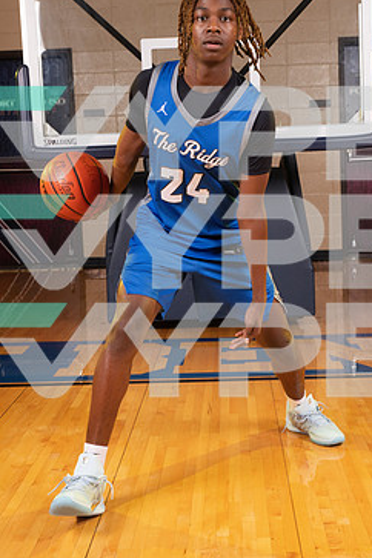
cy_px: 243
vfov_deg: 35.0
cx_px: 204
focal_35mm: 57
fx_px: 883
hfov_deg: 23.8
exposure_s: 1/320
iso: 320
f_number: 7.1
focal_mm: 46
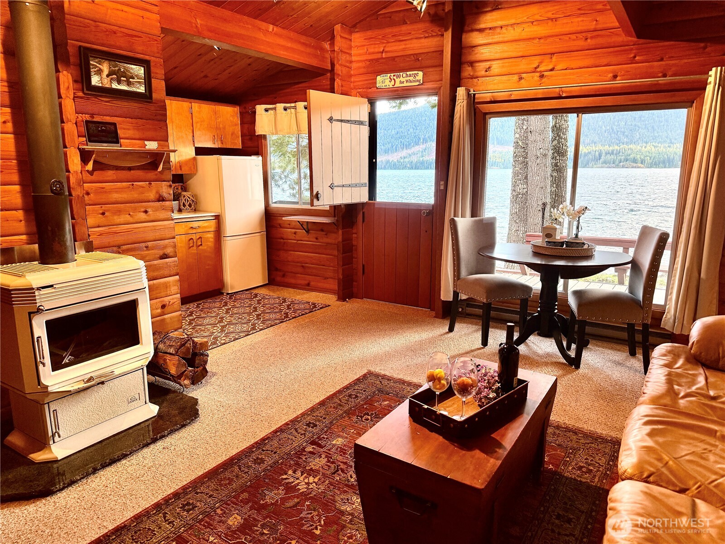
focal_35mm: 24
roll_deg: +0.2
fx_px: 503
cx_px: 362
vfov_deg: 56.8
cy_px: 272
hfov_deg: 71.6
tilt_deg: -10.6
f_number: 1.78
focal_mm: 6.76
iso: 200
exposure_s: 1/120
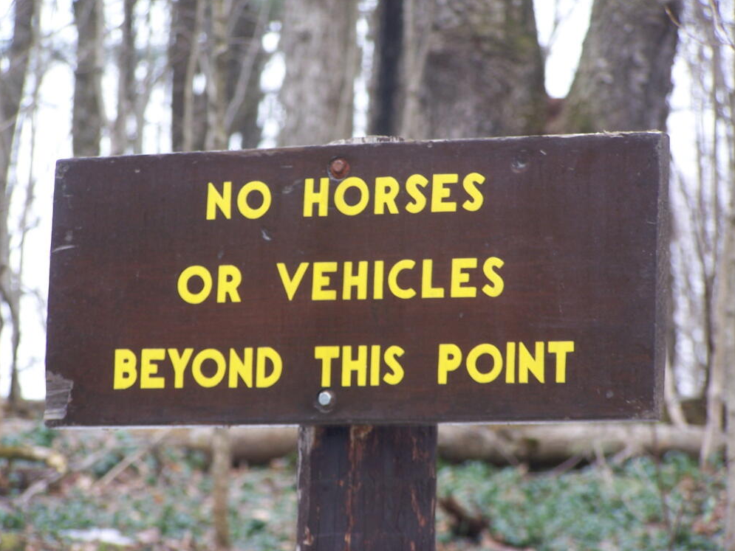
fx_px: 4567
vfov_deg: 6.9
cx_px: 363
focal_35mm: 215
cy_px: 274
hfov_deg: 9.2
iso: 80
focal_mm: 34.6
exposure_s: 1/125
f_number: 3.2
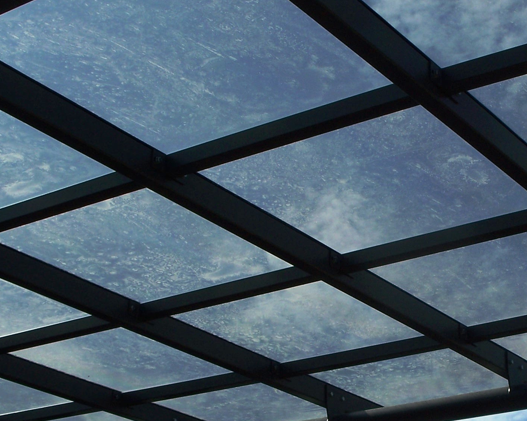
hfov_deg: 22.4
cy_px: 284
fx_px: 1310
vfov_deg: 18.2
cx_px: 424
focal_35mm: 84
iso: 64
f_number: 5.6
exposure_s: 1/800
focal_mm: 7.8
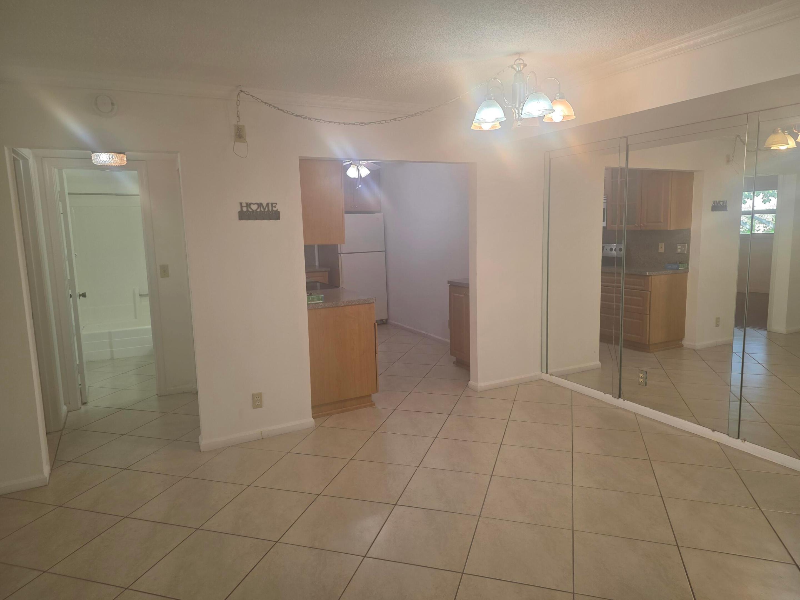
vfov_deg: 58.9
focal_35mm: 23
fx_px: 532
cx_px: 400
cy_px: 300
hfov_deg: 73.9
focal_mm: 6.25
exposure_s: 1/120
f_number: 1.7
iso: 100
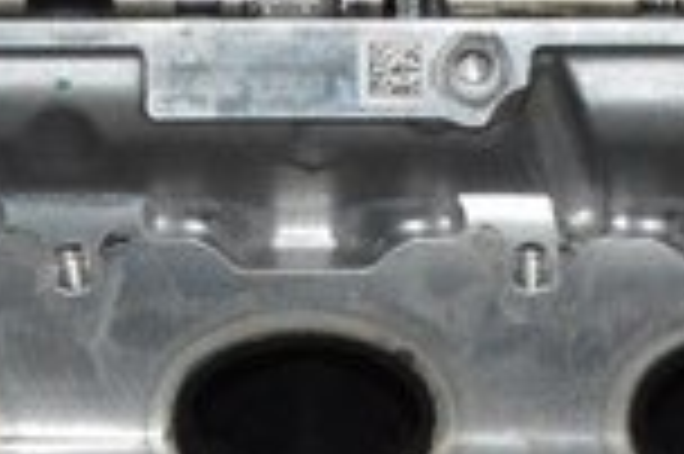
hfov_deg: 7.8
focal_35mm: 263
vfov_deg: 5.2
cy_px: 717
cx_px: 360
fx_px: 4992
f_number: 4
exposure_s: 1/60
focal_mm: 26
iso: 2500
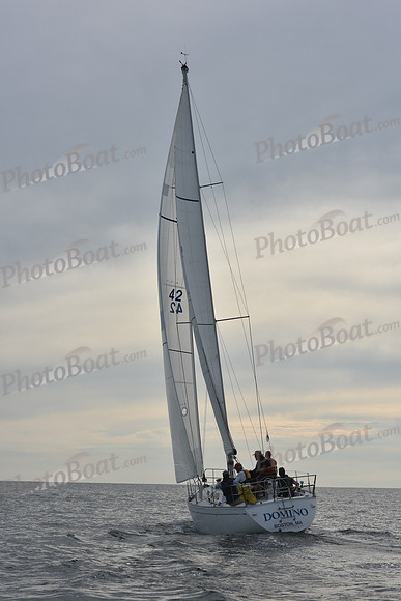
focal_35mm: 70
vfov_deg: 28.8
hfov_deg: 19.5
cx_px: 200
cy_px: 300
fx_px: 1169
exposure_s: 1/1000
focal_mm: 70
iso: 320
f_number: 11
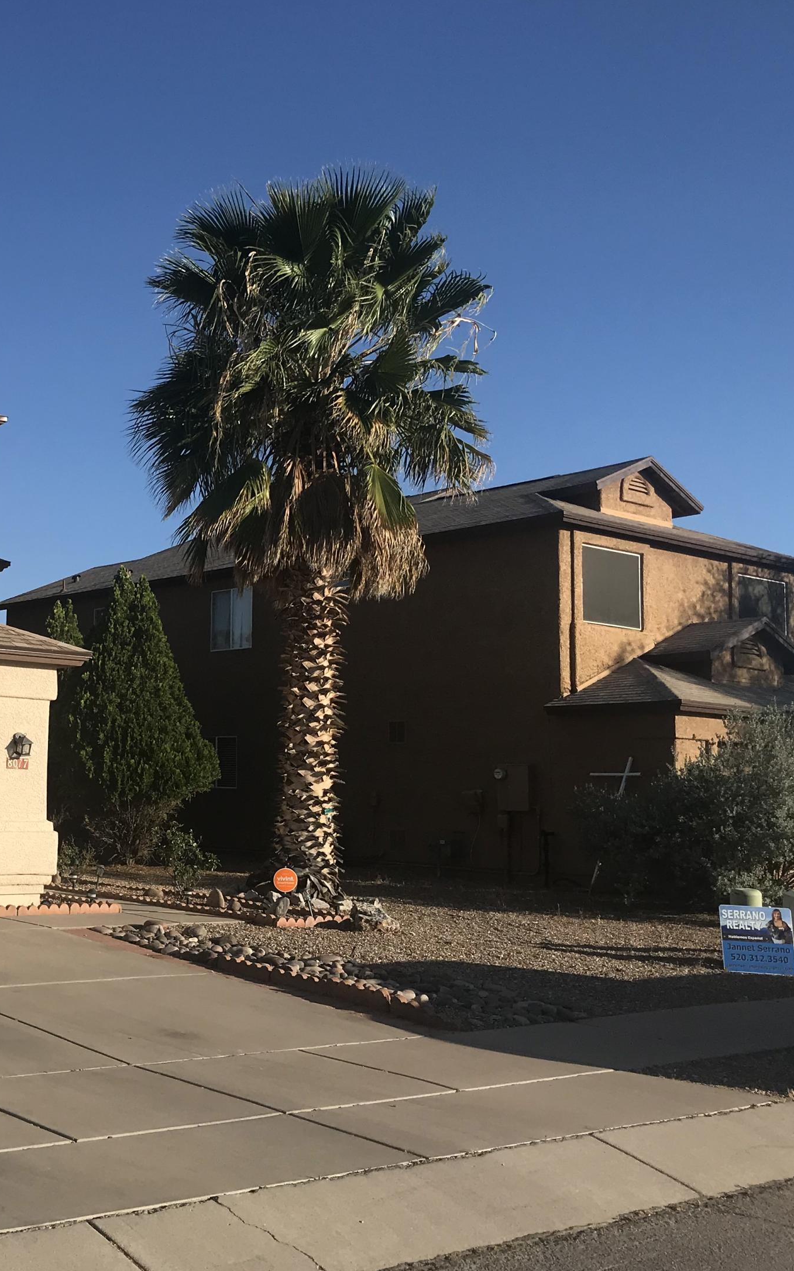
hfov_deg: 29.6
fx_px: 1420
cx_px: 46
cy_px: 647
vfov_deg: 48.2
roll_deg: -1.7
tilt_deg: +5.6
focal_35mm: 41
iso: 20
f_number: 1.8
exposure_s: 1/2660
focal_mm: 3.99
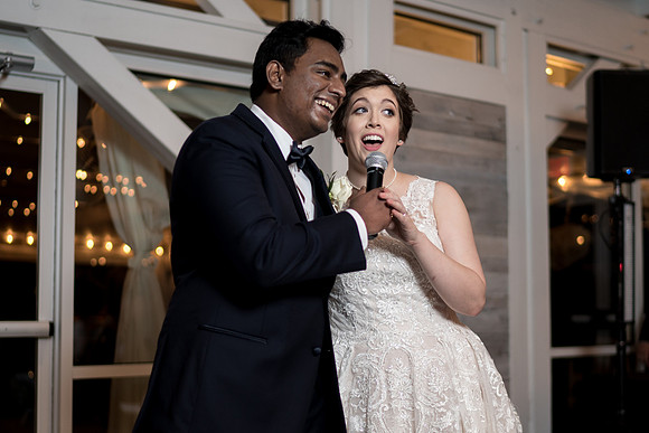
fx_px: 931
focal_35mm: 52
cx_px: 323
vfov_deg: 26.1
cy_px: 255
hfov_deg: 38.4
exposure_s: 1/200
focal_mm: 35
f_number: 1.4
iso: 250
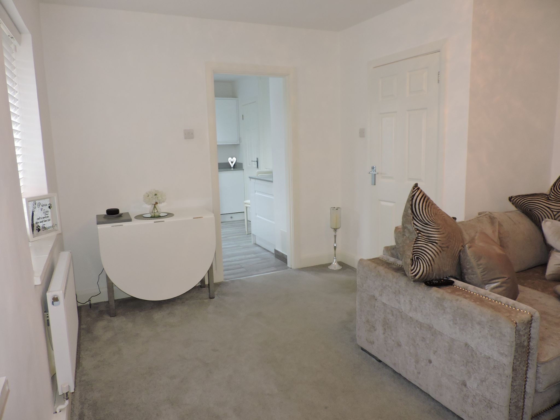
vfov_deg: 56.8
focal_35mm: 24
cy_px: 210
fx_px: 388
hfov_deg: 71.6
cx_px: 280
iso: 320
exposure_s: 1/40
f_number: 3
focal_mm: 4.3
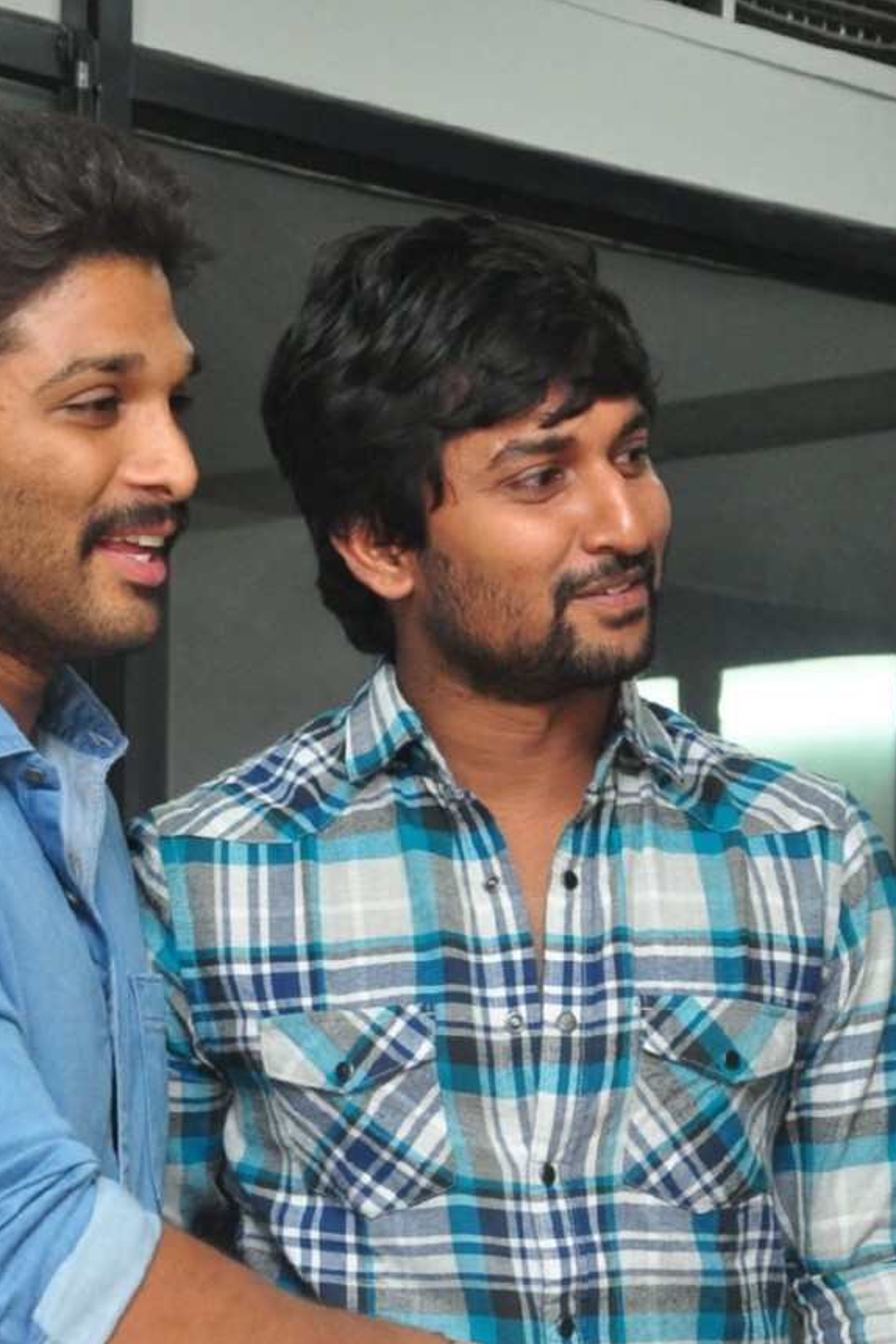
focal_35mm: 152
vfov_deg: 13.4
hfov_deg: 9.0
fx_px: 5674
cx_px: 320
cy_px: 1125
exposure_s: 1/125
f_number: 6.3
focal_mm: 58
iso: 1600
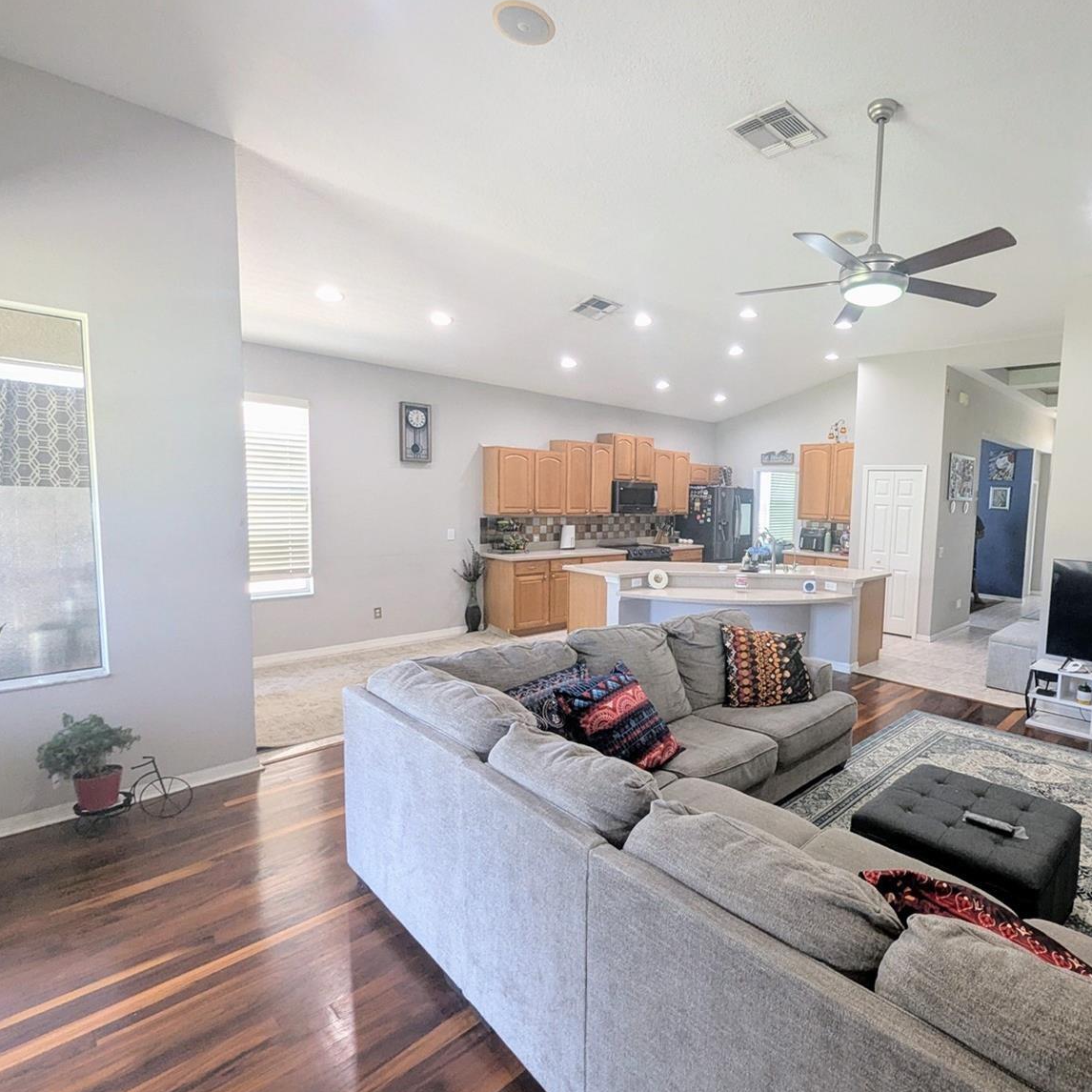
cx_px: 712
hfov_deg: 84.9
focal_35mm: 16
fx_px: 571
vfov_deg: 87.4
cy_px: 554
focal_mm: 1.95
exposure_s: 1/30
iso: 71
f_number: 2.2
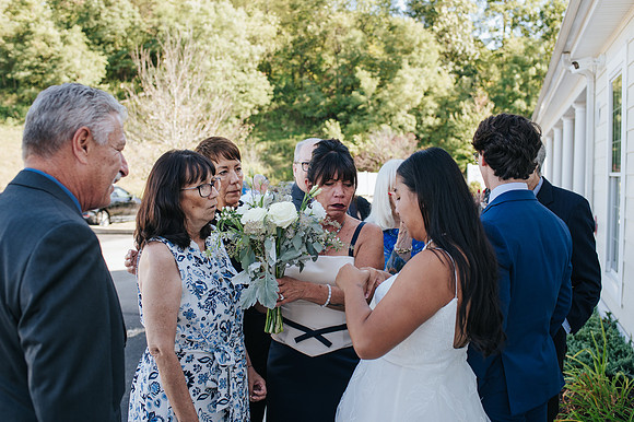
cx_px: 317
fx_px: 659
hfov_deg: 51.4
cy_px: 202
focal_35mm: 37
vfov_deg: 35.5
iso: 320
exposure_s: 1/400
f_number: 3.5
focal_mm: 35
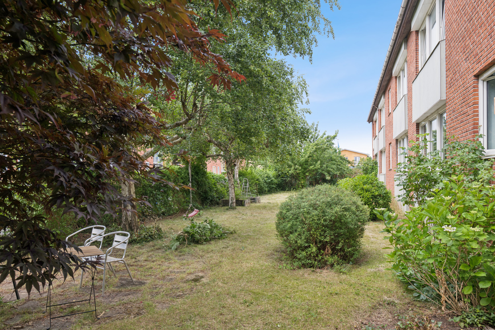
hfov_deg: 73.7
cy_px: 165
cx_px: 248
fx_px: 330
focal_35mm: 24
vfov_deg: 53.1
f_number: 9
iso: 160
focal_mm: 24
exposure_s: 1/80
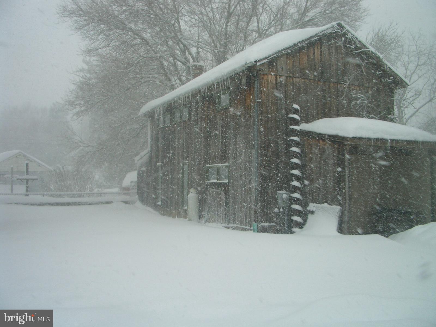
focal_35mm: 35
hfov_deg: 52.6
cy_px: 164
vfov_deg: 40.7
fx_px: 441
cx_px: 218
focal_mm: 5.8
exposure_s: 1/250
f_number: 4.3
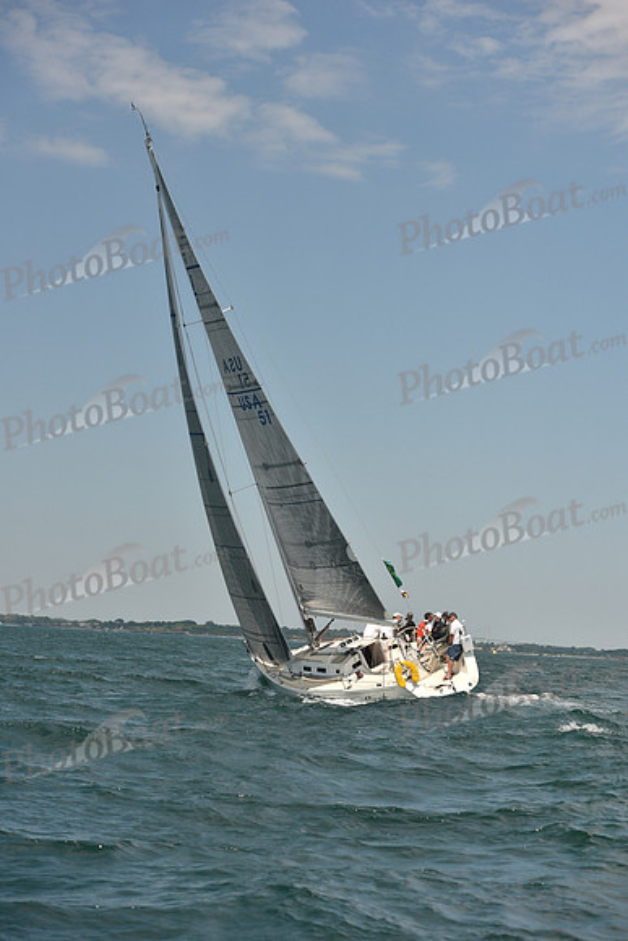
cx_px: 314
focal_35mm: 82
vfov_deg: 24.8
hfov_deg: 16.7
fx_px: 2144
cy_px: 470
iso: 320
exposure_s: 1/1250
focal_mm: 82
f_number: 5.6
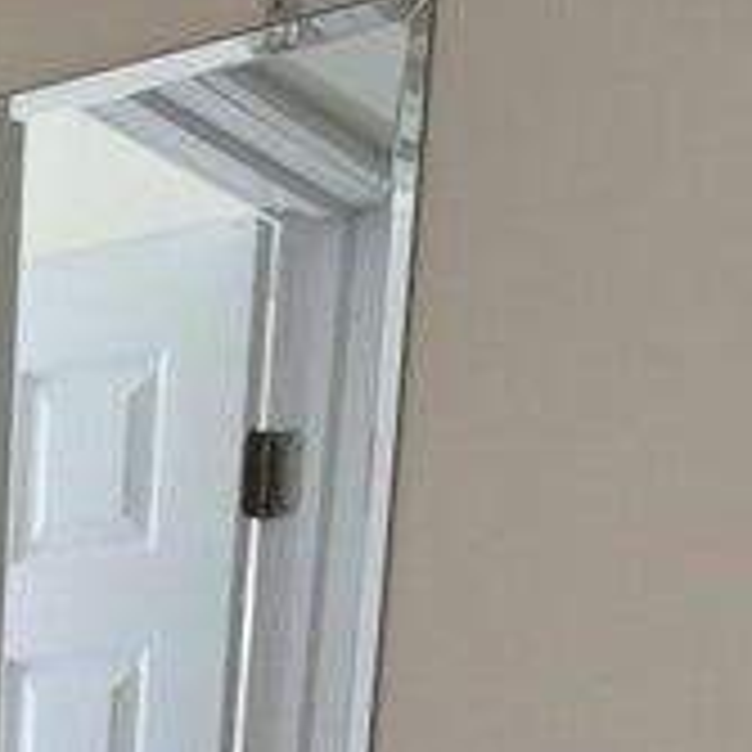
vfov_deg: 17.3
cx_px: -180
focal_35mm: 78
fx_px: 1917
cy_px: 1423
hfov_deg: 20.6
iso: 64
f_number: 1.8
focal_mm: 5.54
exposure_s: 1/40
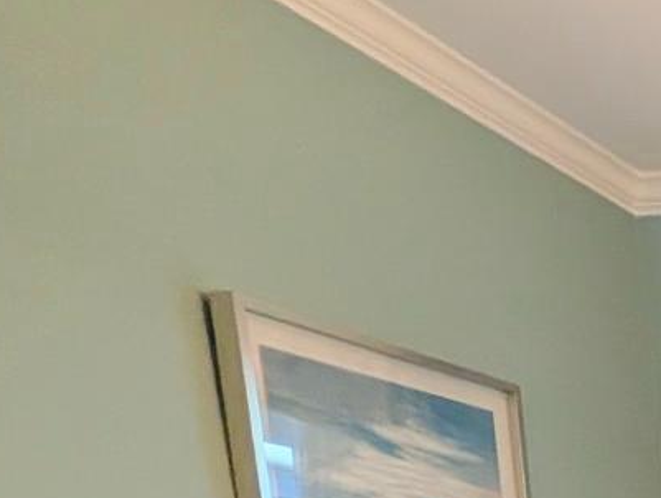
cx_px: 1370
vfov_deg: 18.7
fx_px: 1167
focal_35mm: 61
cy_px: 892
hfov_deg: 18.3
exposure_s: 1/137
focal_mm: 2.02
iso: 55
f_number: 1.7
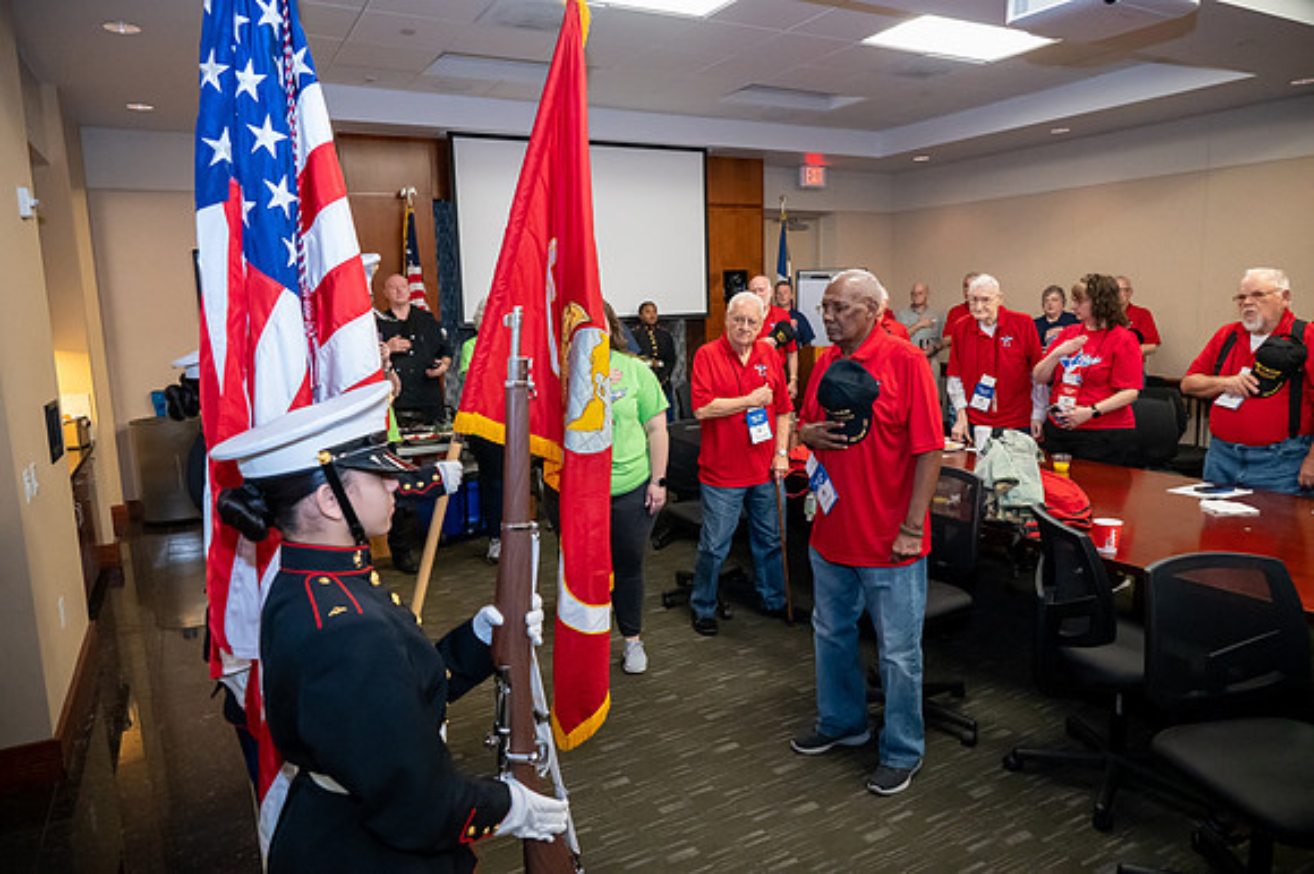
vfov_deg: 53.1
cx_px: 657
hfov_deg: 73.8
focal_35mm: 24
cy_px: 437
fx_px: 875
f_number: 5
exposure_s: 1/160
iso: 11400
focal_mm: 24
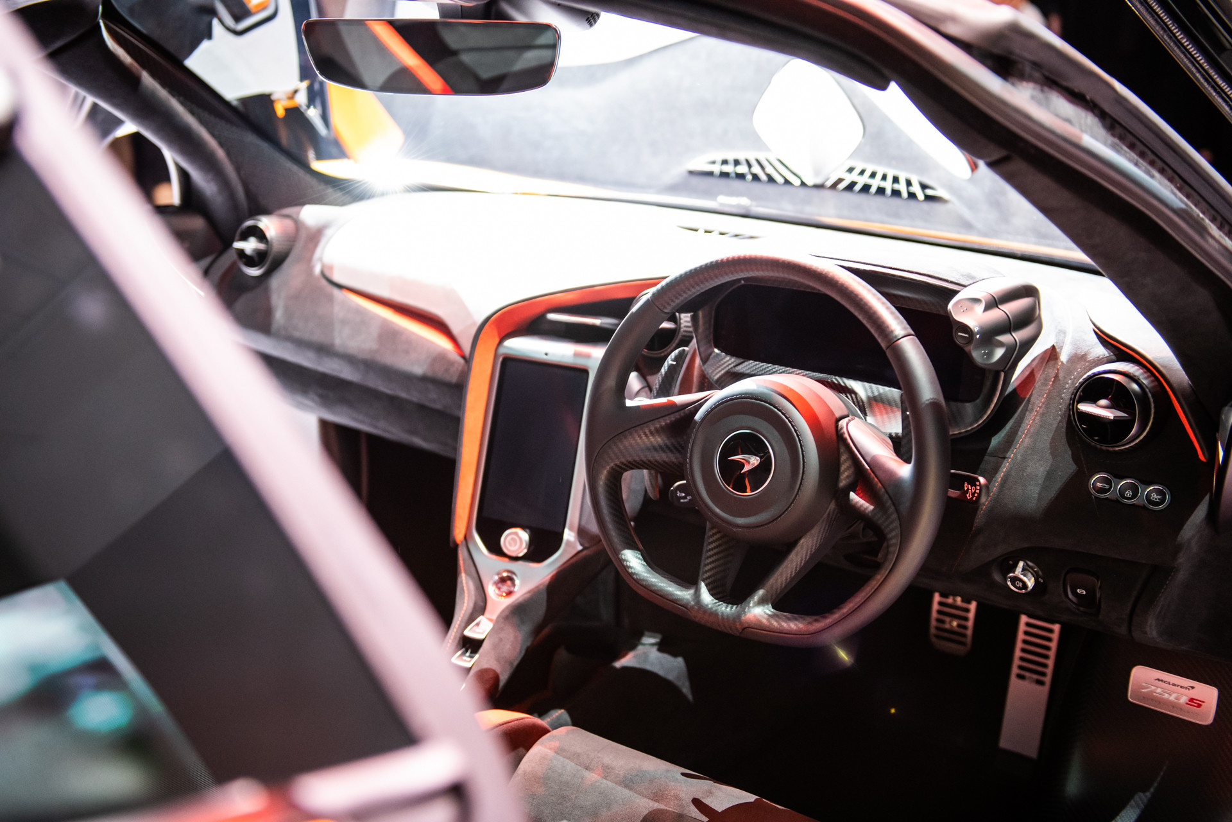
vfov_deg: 30.5
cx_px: 616
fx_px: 1506
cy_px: 411
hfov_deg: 44.5
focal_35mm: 44
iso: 4000
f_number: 3.2
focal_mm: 44
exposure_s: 1/40
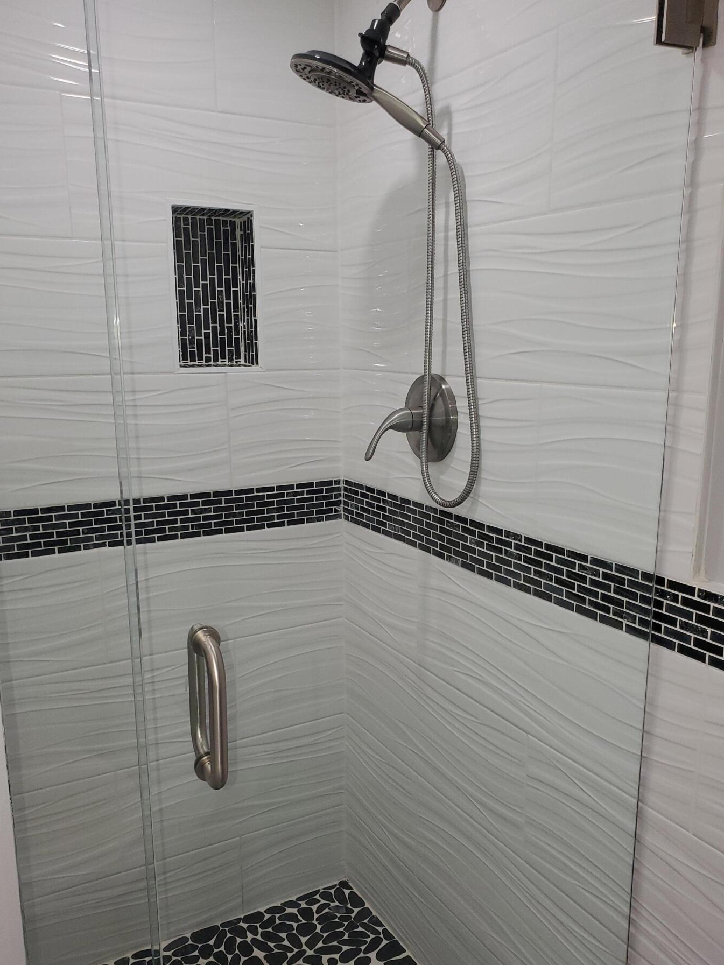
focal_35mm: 29
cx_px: 367
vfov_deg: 61.5
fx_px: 809
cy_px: 528
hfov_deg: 48.2
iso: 100
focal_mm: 4.3
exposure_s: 1/60
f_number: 2.4
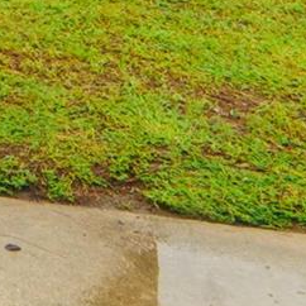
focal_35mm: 101
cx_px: -477
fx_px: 1010
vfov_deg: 14.6
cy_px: -283
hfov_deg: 12.5
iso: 320
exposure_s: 1/50
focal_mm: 12
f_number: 20
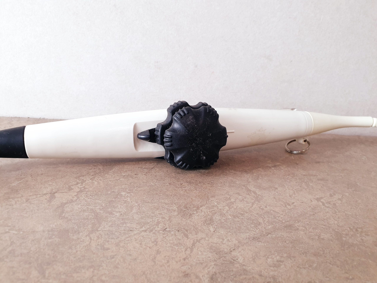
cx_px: 188
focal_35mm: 26
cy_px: 142
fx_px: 283
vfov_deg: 53.1
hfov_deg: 67.3
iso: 200
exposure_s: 1/50
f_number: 2.4
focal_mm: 4.3
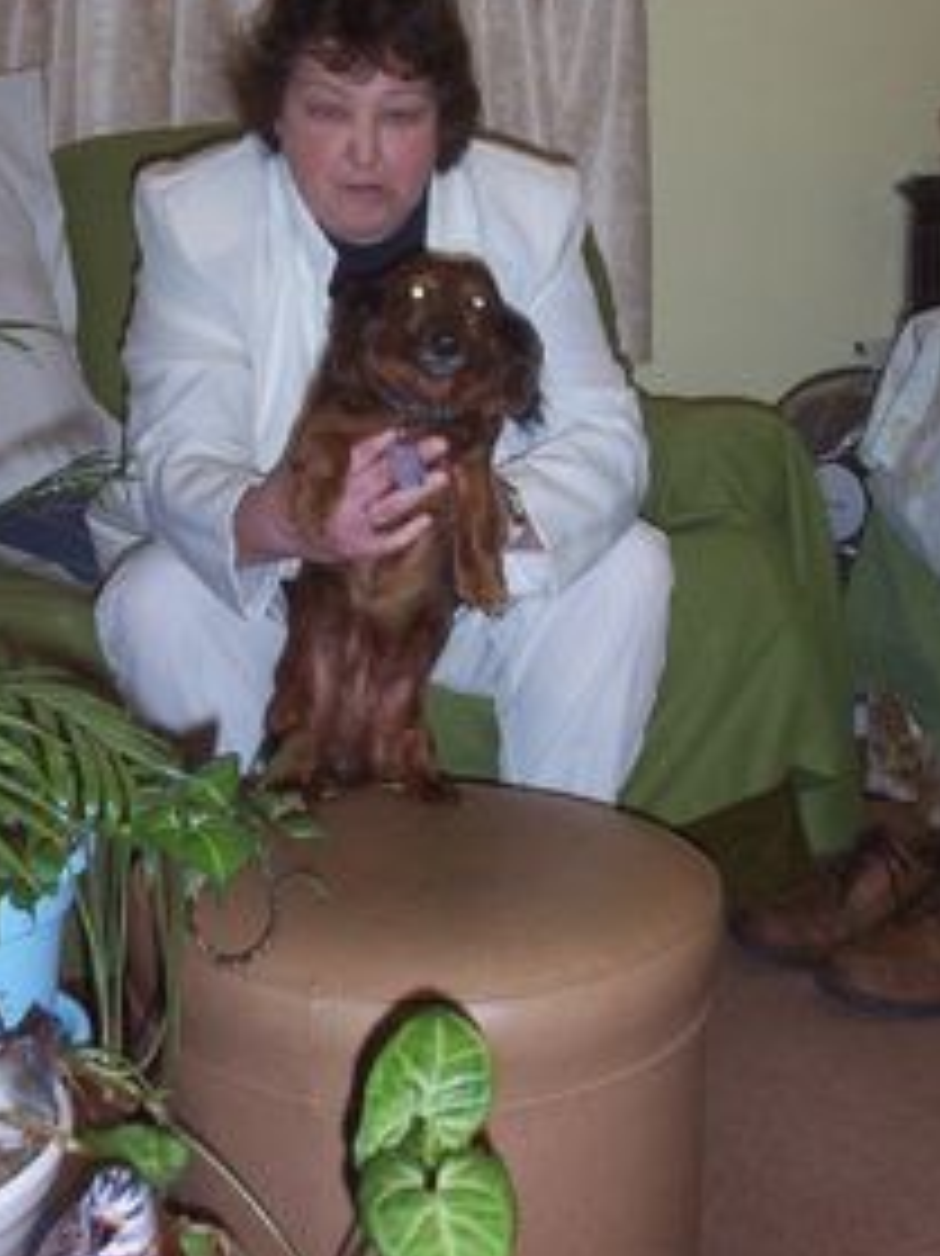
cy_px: 477
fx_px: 2029
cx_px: 481
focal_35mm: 56
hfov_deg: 26.1
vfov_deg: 34.2
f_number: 4.5
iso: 140
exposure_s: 1/30
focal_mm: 6
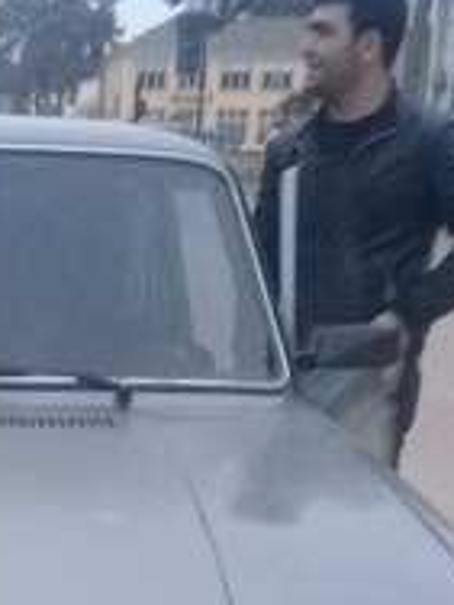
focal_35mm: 82
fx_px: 1434
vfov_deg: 22.0
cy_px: 737
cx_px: -61
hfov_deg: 17.3
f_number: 2.2
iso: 200
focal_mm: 3.3
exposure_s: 1/33
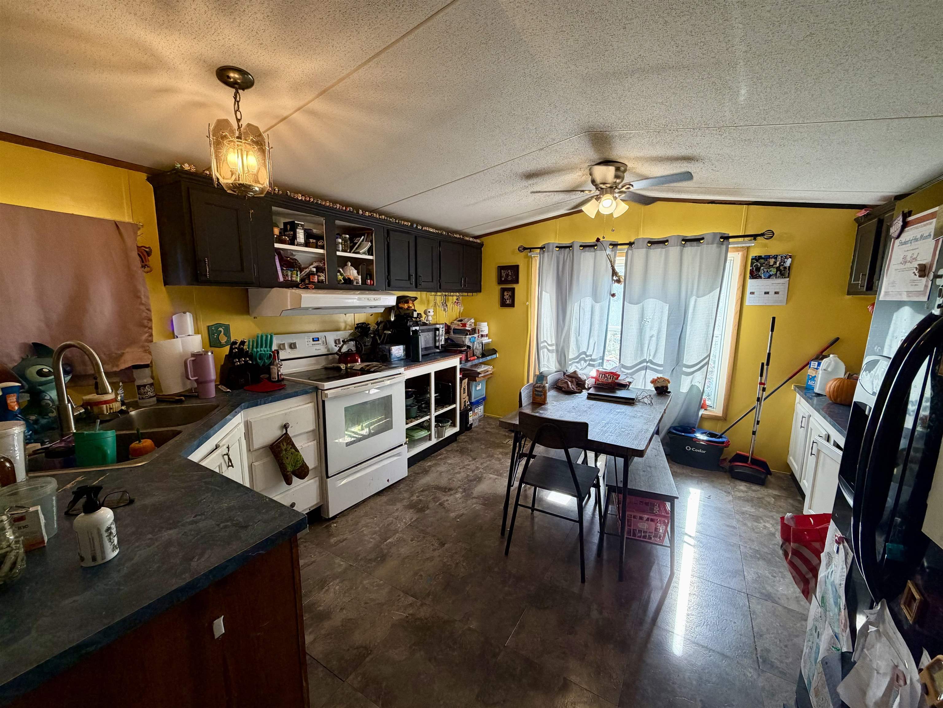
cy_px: 354
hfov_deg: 102.1
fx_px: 381
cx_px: 472
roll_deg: +0.1
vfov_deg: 85.7
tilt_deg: -9.0
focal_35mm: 14
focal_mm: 2.22
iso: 200
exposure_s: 1/120
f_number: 2.2
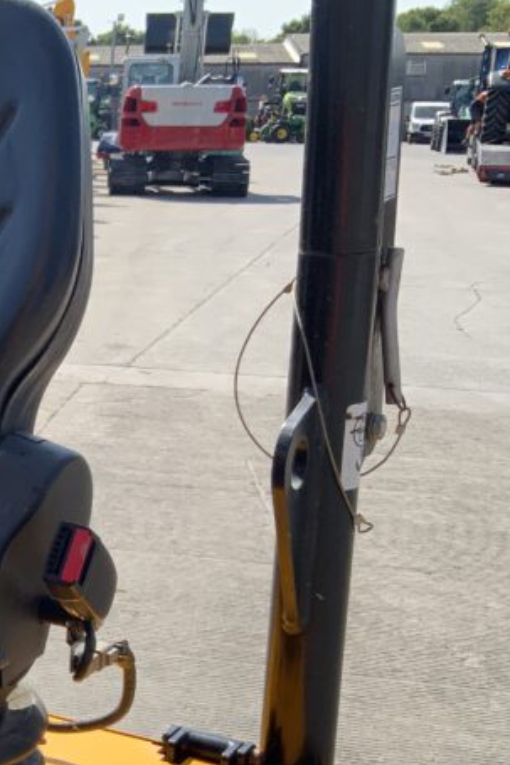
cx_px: -244
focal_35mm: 68
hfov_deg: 18.0
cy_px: 470
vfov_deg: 29.5
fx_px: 1444
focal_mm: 3
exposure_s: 1/962
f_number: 1.8
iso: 16
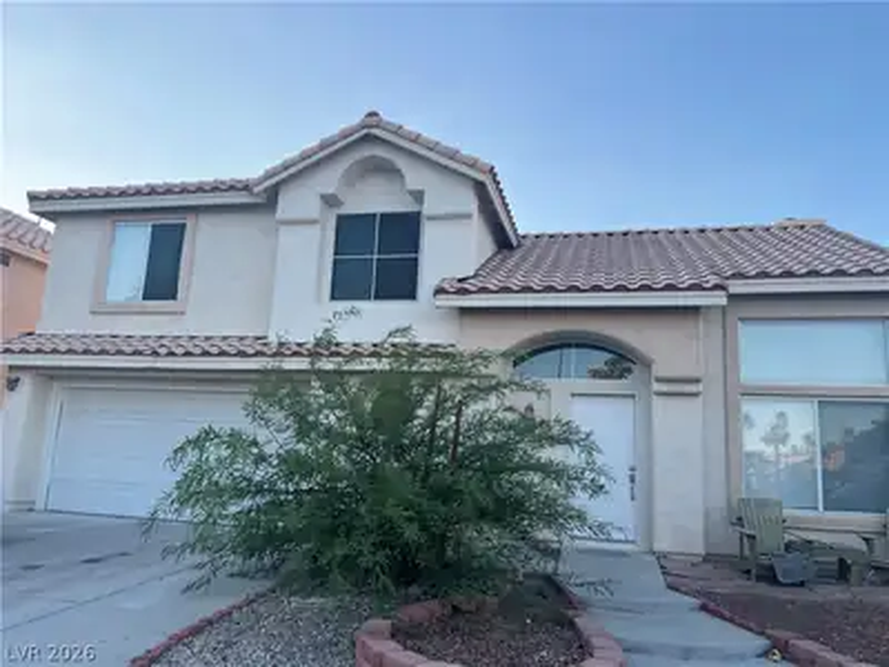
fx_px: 668
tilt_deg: +11.1
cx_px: 444
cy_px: 334
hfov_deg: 67.3
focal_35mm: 26
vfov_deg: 53.1
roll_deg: -2.9
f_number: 1.5
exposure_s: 1/718
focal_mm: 5.7
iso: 50
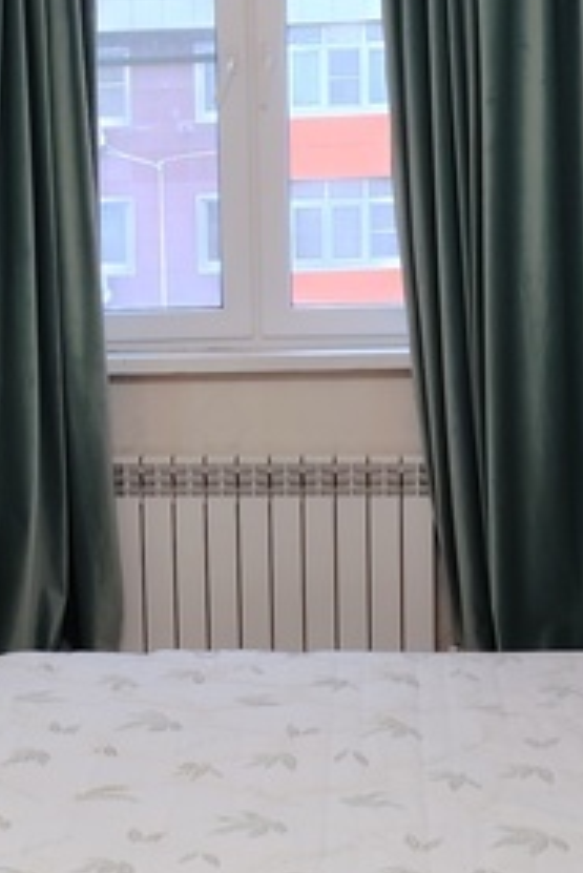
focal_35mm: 90
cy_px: 476
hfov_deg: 15.1
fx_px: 2183
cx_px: 120
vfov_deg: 22.6
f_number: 1.75
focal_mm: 5.25
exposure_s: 1/50
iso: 797
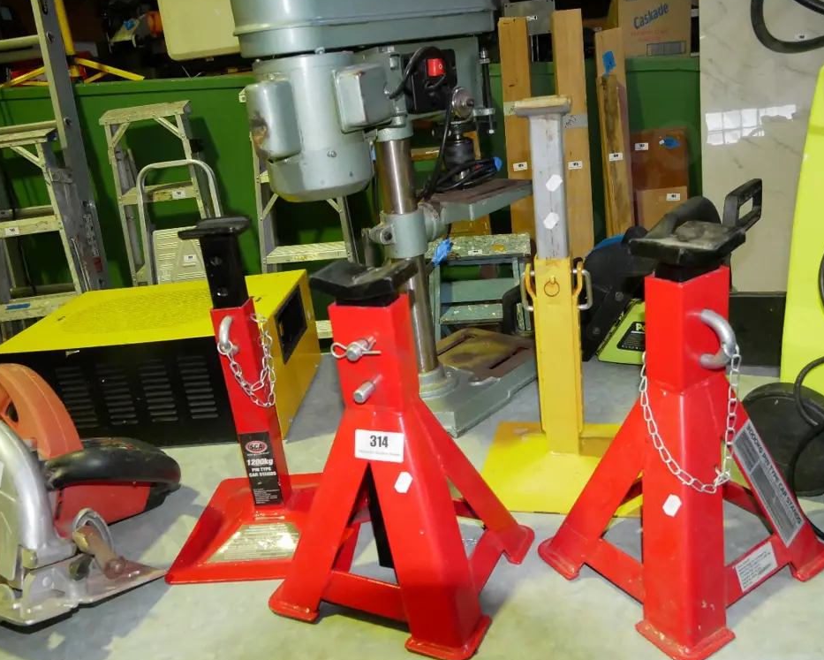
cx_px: 433
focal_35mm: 30
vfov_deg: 48.5
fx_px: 732
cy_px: 327
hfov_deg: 58.7
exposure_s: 1/125
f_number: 5.6
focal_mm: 14
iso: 3200
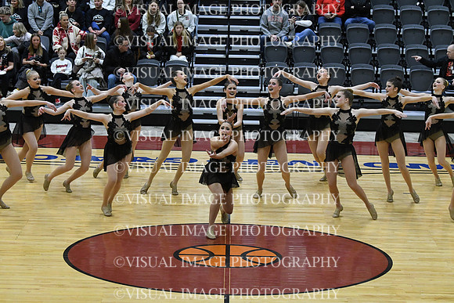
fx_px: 1551
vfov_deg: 11.2
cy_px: 152
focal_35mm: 123
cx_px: 227
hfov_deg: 16.6
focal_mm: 82
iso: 5000
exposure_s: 1/500
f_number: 4
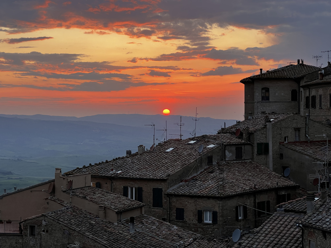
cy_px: 124
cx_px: 166
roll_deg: +0.2
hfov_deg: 25.3
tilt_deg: -0.7
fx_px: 736
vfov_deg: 19.1
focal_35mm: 77
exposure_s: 1/122
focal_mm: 9
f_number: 2.8
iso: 64
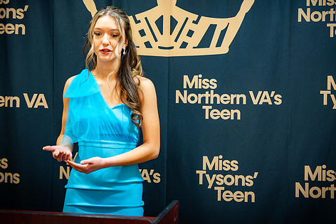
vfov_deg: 18.2
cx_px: 181
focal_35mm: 75
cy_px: 95
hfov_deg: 27.0
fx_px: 700
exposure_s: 1/125
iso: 1600
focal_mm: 61
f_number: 2.8
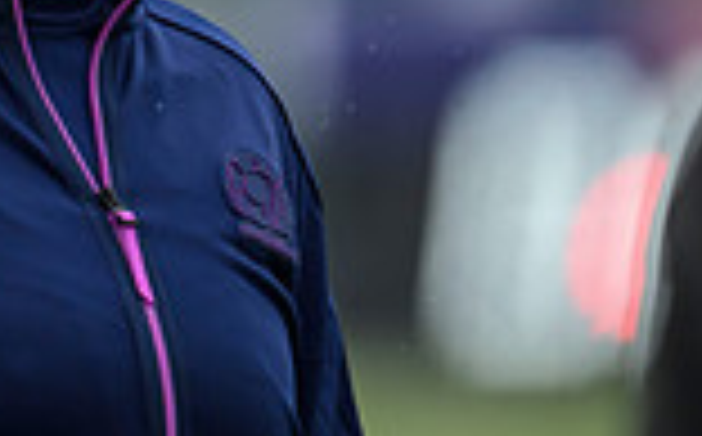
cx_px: -472
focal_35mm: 2272
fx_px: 43405
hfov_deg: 0.9
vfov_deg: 0.6
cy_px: -90
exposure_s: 1/1600
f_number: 4
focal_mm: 560
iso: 500
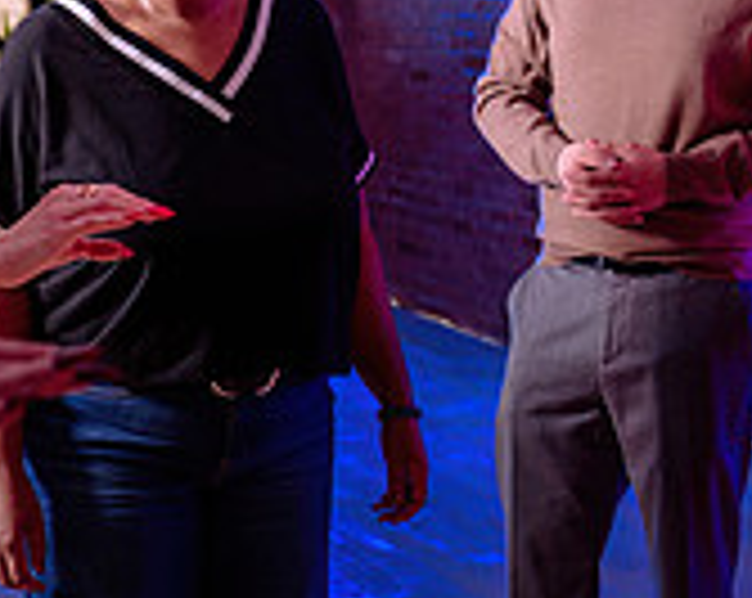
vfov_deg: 16.1
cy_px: 286
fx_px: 2111
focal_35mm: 95
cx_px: 489
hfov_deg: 20.1
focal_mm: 28
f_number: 2.8
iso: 500
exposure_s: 1/160
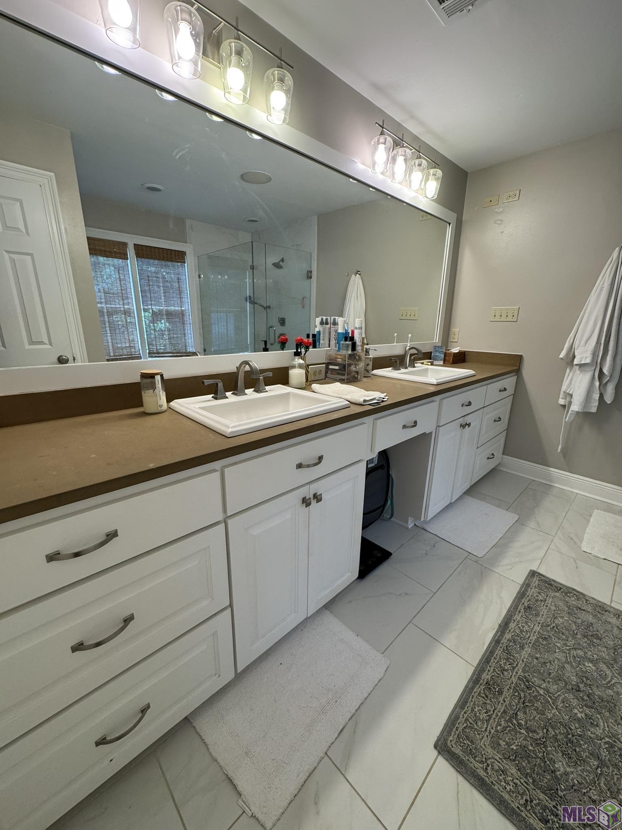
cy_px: 415
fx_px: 335
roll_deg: -0.5
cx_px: 311
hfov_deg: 85.7
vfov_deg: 102.1
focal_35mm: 14
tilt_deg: -17.8
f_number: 2.2
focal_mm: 2.22
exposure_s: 1/120
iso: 200
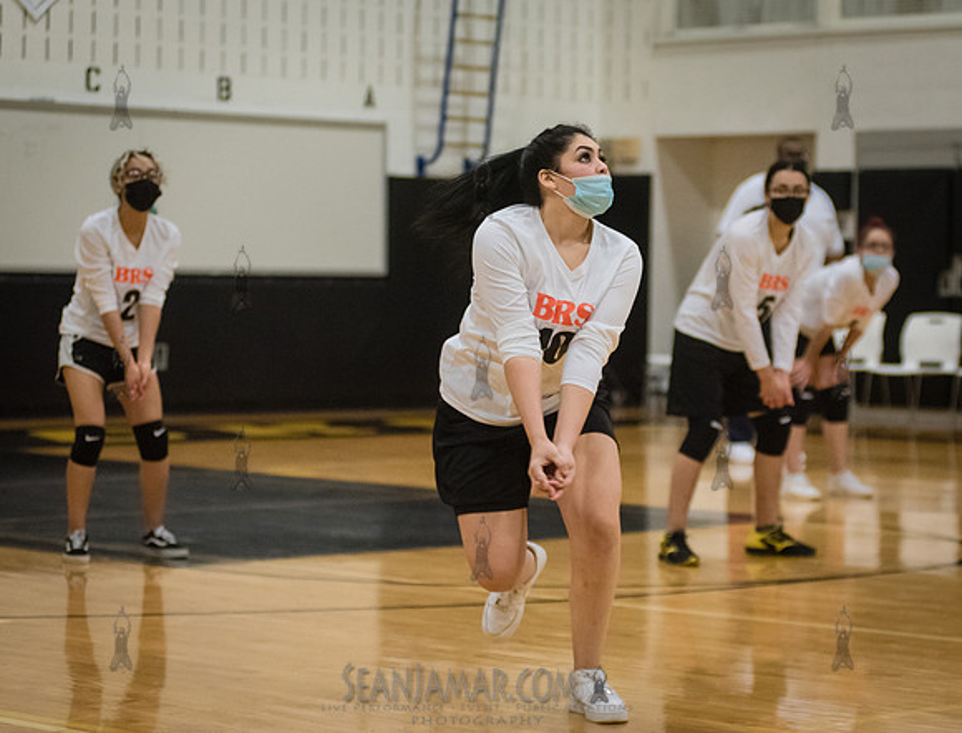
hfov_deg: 19.0
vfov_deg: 14.6
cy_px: 305
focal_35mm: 103
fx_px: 2867
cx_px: 557
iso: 5000
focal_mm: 80
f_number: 3.2
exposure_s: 1/400
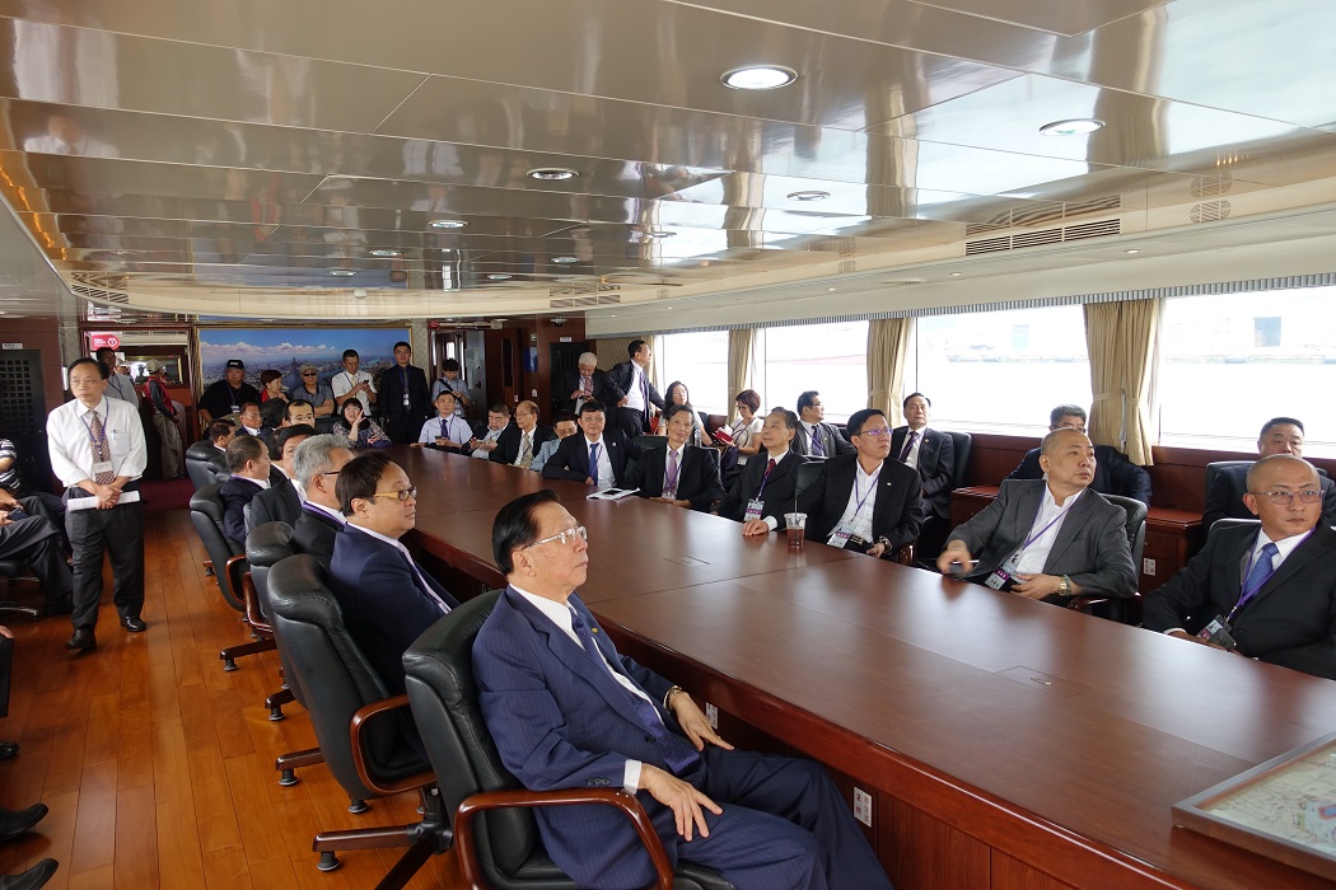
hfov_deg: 73.7
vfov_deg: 53.1
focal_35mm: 24
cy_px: 445
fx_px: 891
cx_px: 668
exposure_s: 1/40
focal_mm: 8.8
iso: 125
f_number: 2.8
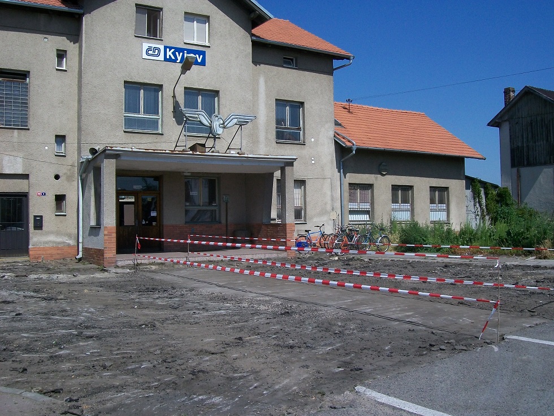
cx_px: 277
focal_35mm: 36
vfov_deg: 39.7
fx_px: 576
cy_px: 208
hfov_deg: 51.4
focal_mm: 6
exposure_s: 1/800
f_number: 4.8
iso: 80
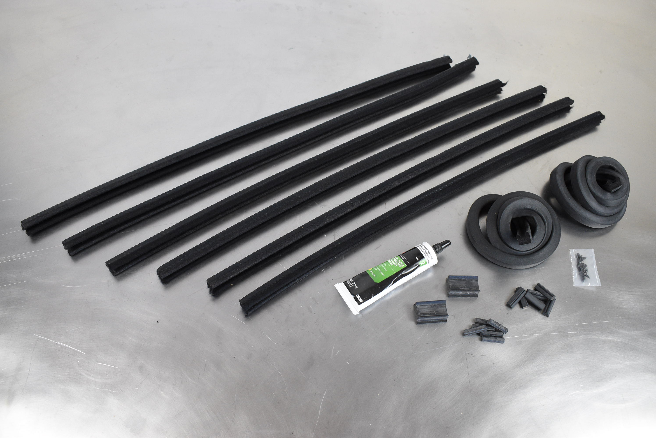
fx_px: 602
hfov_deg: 57.2
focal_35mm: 33
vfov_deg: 40.0
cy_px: 219
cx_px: 328
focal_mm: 22
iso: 1250
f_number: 5.6
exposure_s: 1/125
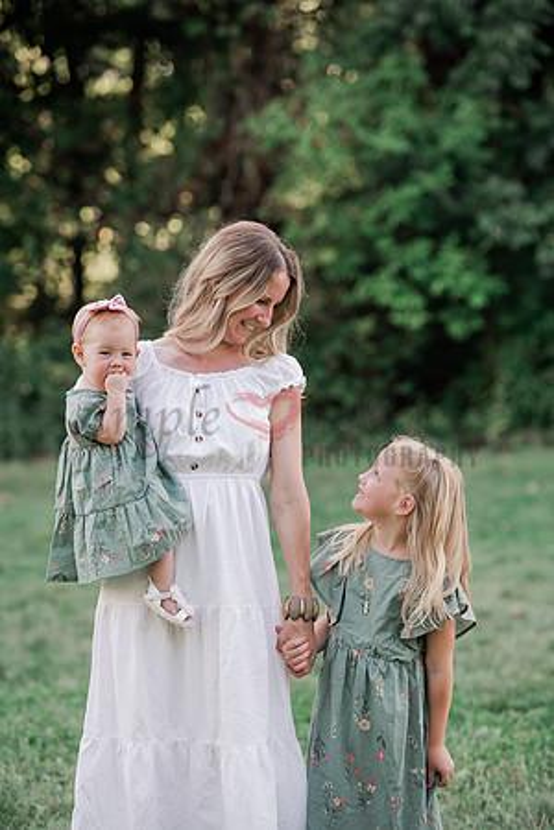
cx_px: 277
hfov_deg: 11.2
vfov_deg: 16.8
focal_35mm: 122
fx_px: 2816
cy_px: 415
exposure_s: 1/250
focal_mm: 122
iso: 320
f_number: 3.5
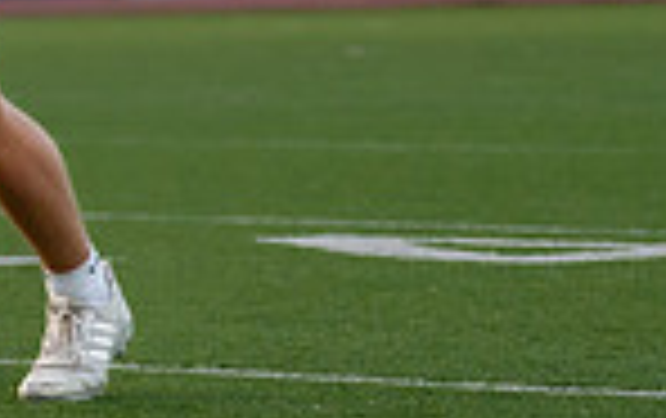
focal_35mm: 375
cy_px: -237
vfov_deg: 3.5
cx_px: -318
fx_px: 6817
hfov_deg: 5.5
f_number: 2.8
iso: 640
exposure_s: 1/1000
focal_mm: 70
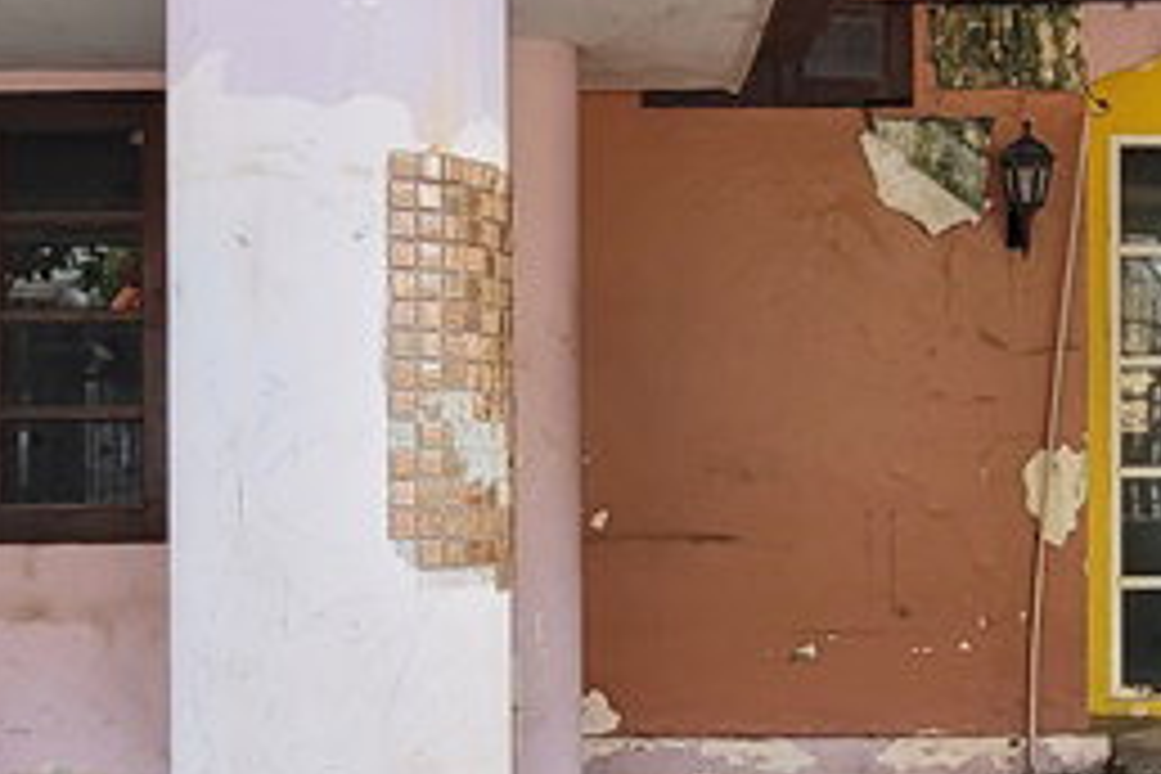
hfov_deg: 35.6
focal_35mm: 56
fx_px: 1806
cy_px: 432
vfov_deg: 24.2
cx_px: 565
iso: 64
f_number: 2.2
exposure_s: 1/120
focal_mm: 1.74
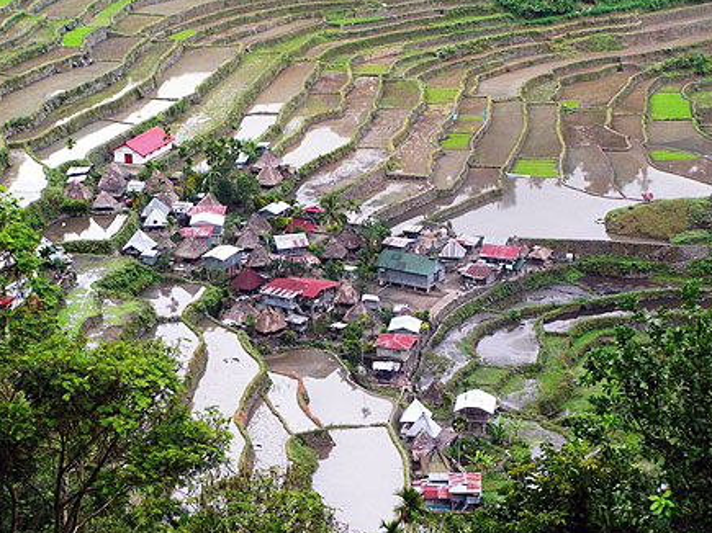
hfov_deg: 17.1
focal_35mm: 115
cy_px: 266
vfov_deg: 12.9
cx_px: 354
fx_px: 2365
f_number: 4
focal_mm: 18.5
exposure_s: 1/160
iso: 50
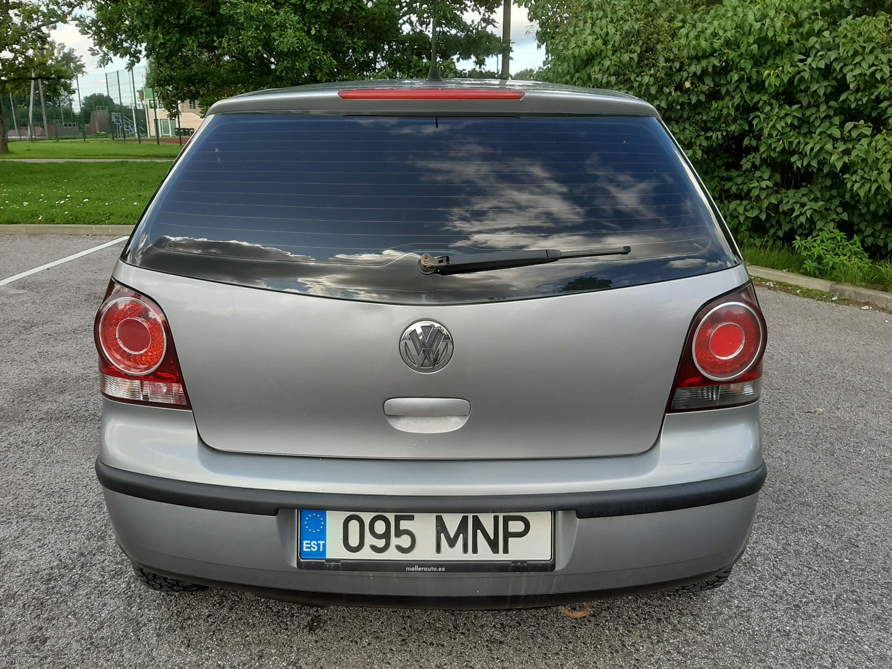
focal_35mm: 26
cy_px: 334
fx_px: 670
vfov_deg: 53.1
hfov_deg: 67.3
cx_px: 446
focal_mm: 3.93
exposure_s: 1/534
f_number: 1.7
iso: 40
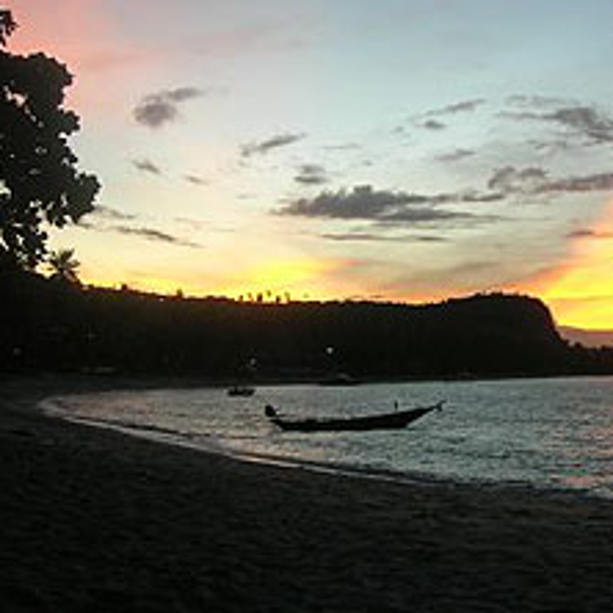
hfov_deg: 24.4
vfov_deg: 25.3
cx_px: 591
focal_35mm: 68
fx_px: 1362
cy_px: 215
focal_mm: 7.8
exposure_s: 1/47.3
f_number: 2.8
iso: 64
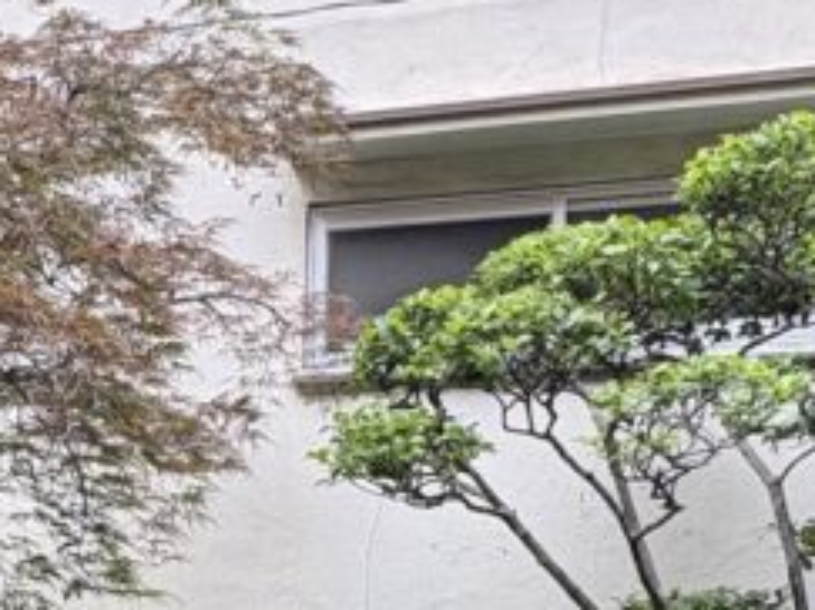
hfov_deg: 30.8
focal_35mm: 59
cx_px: 34
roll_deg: -0.7
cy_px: 727
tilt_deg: -3.4
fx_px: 1388
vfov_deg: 22.8
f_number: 2.2
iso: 40
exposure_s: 1/129
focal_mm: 2.22
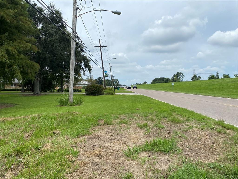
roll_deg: +0.6
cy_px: 90
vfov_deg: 53.1
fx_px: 179
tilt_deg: -0.1
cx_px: 119
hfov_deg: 67.3
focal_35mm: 26
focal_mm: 4.25
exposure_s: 1/3846
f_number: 1.8
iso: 32
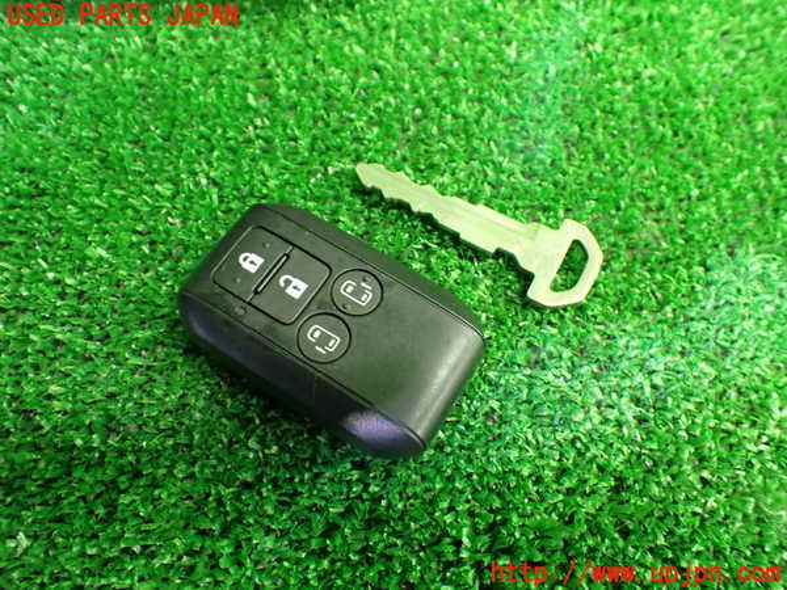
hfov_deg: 60.0
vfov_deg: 46.8
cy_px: 295
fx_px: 682
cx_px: 394
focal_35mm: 30
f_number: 2.3
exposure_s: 1/40
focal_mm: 5.4
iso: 800
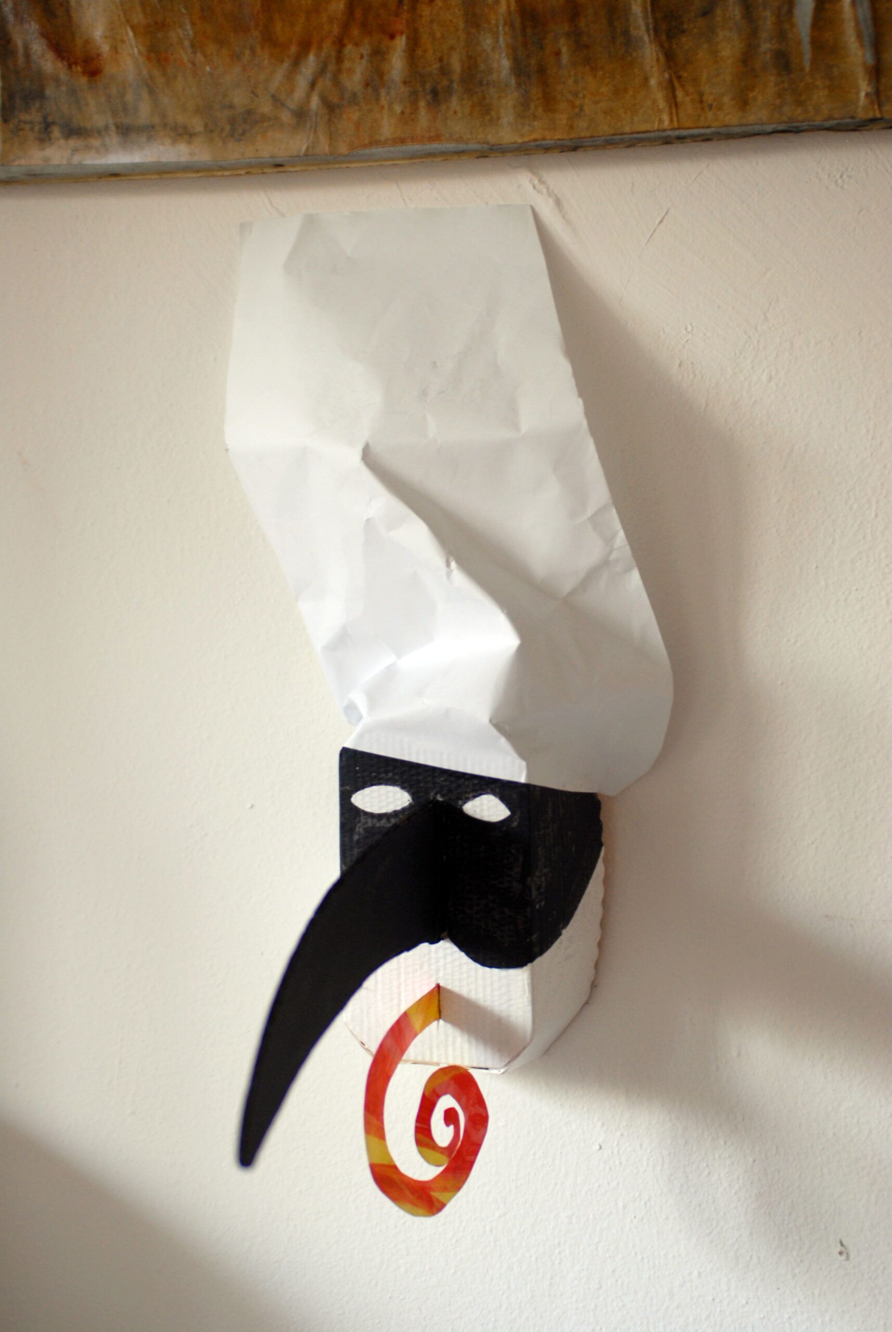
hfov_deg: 22.7
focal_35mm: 60
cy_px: 666
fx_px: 2223
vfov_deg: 33.4
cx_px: 446
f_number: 2.8
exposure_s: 1/25
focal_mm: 40
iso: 250
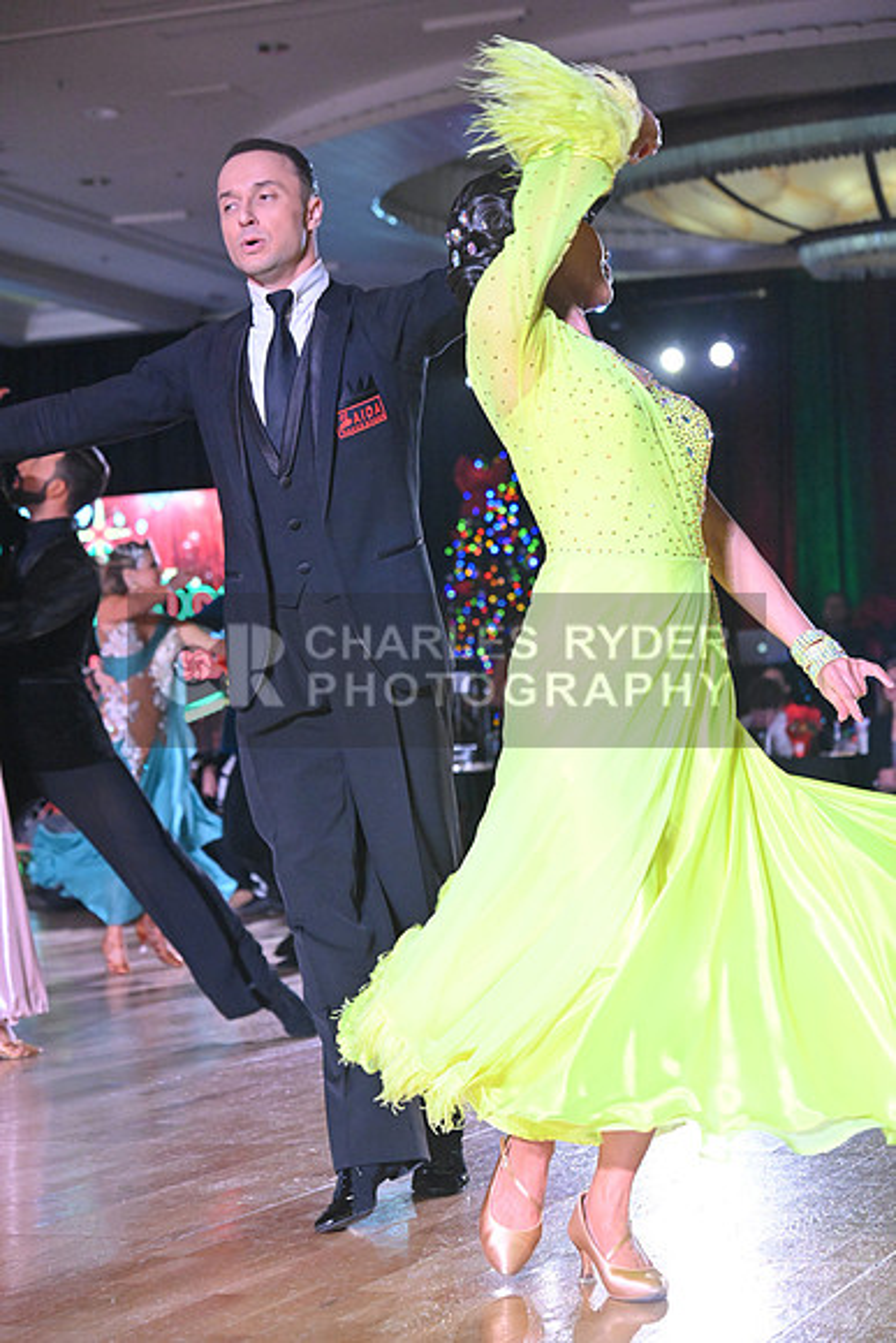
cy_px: 672
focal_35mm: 78
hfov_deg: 17.5
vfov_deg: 26.0
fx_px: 2910
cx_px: 448
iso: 6400
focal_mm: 78
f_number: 5.6
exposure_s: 1/400
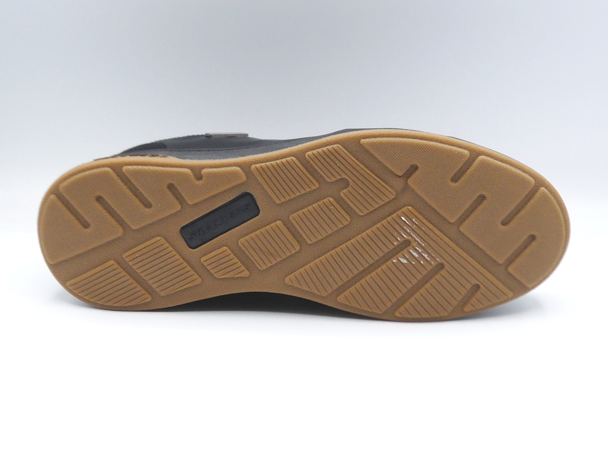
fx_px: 896
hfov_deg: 37.5
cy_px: 228
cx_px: 304
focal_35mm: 51
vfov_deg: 28.6
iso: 100
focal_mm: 5.1
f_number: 4
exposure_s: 1/160
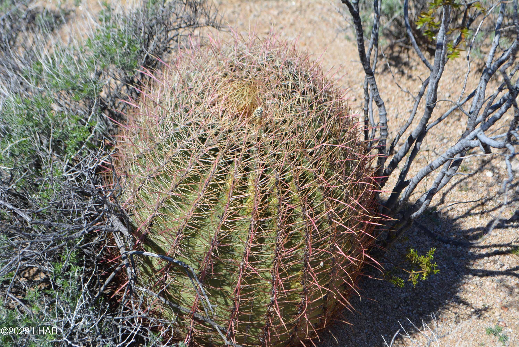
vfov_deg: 19.0
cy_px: 174
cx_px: 260
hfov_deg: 28.1
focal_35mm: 72
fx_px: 1039
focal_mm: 48
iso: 110
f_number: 8
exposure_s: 1/250
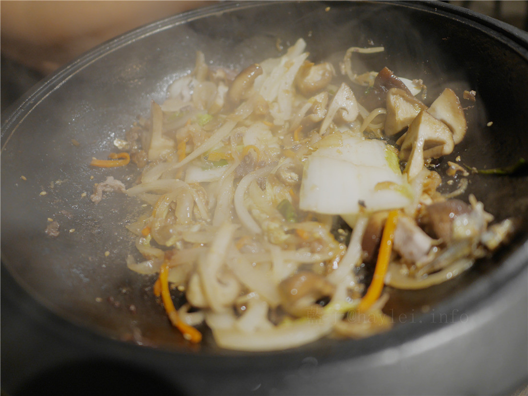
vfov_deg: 46.8
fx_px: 458
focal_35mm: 30
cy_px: 198
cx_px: 264
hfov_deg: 60.0
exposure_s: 1/60
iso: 320
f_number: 1.7
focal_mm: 15
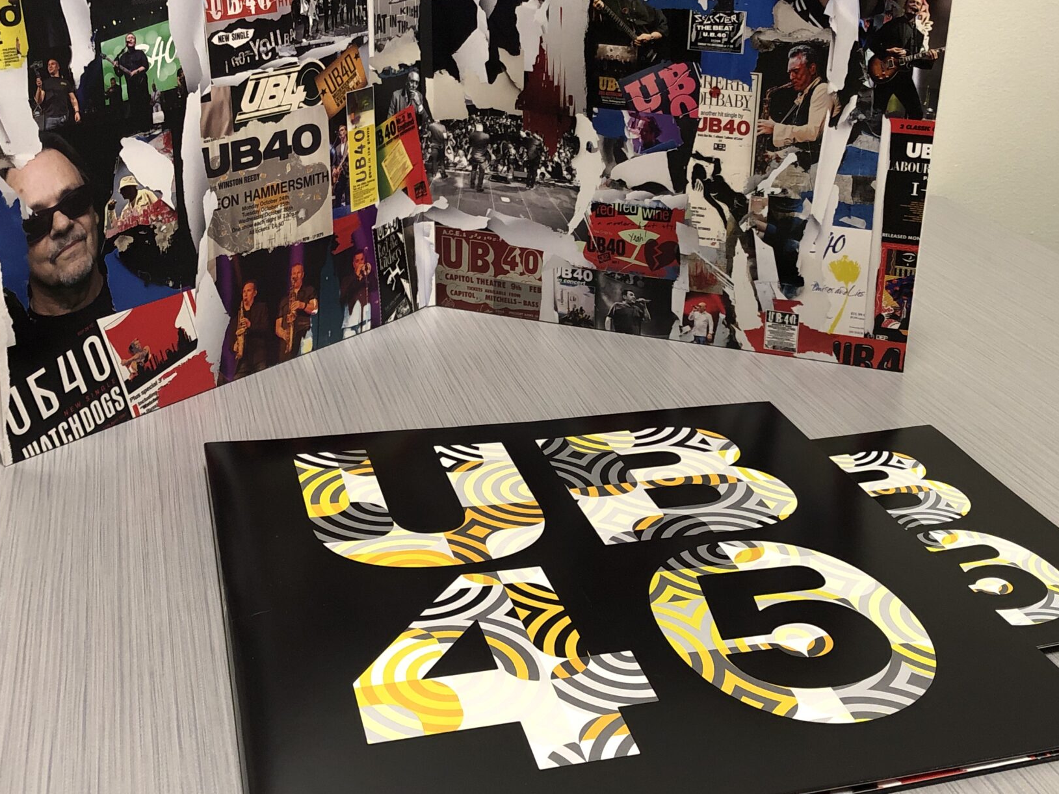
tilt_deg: -22.2
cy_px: 370
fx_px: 1346
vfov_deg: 32.9
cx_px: 573
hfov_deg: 42.9
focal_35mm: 44
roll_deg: -1.6
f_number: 1.8
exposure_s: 1/15
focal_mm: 3.99
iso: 50
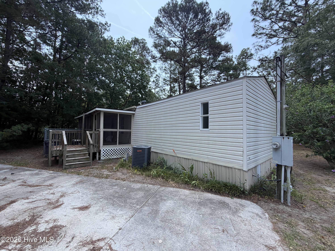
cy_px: 126
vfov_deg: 85.7
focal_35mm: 14
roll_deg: -0.8
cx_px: 168
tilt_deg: +1.4
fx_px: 135
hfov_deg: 102.1
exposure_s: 1/502
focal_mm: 2.22
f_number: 2.2
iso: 50
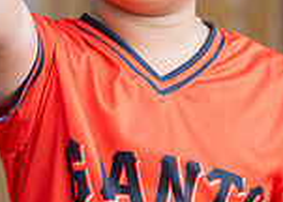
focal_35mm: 236
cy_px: 8
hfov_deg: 8.5
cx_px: 132
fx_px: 1898
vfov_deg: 6.1
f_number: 1.2
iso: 500
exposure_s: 1/640
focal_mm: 50
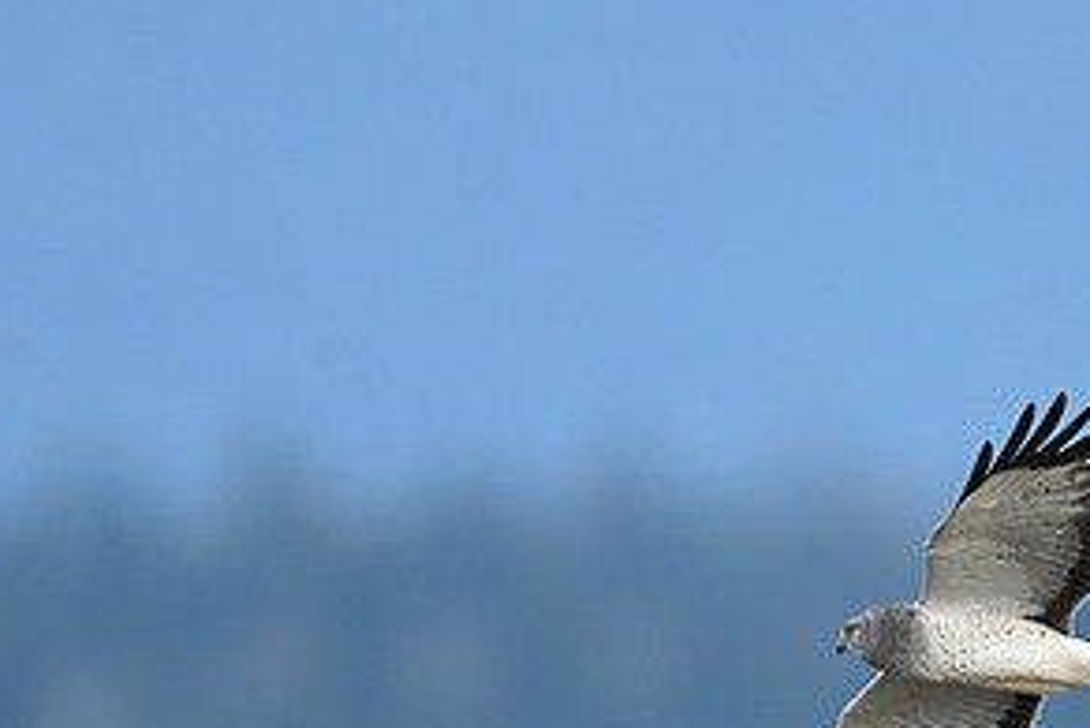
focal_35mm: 1589
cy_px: 693
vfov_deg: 0.9
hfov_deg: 1.3
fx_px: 48133
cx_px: 911
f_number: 6.3
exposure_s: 1/800
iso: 800
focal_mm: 800
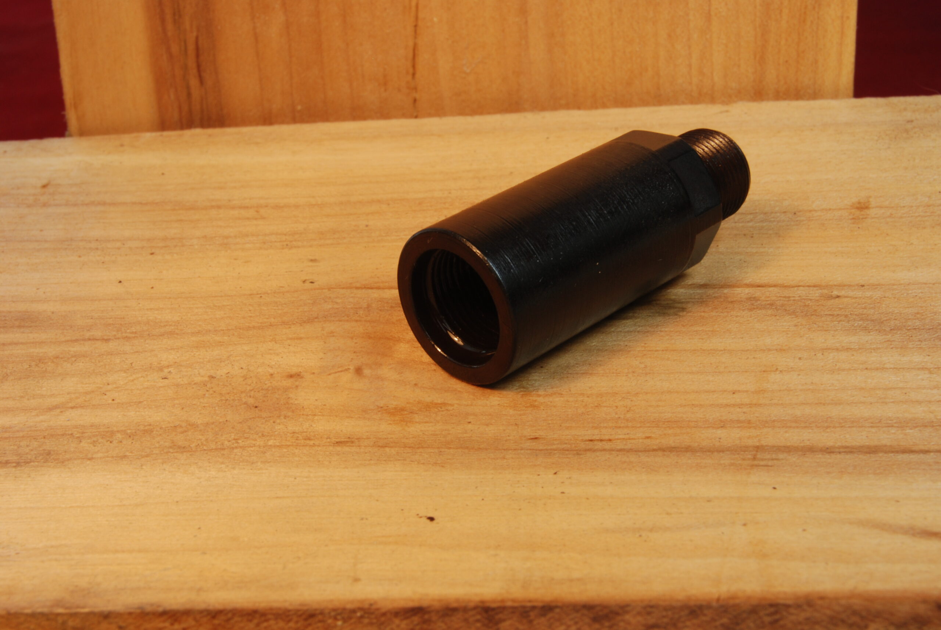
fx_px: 1570
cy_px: 315
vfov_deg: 22.7
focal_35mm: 60
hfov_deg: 33.4
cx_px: 470
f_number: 20
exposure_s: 1/8
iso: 200
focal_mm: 40
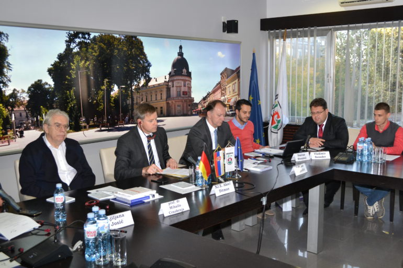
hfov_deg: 49.6
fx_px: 436
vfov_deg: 34.2
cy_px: 134
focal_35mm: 39
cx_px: 202
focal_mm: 26
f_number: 6.3
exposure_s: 1/60
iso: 800
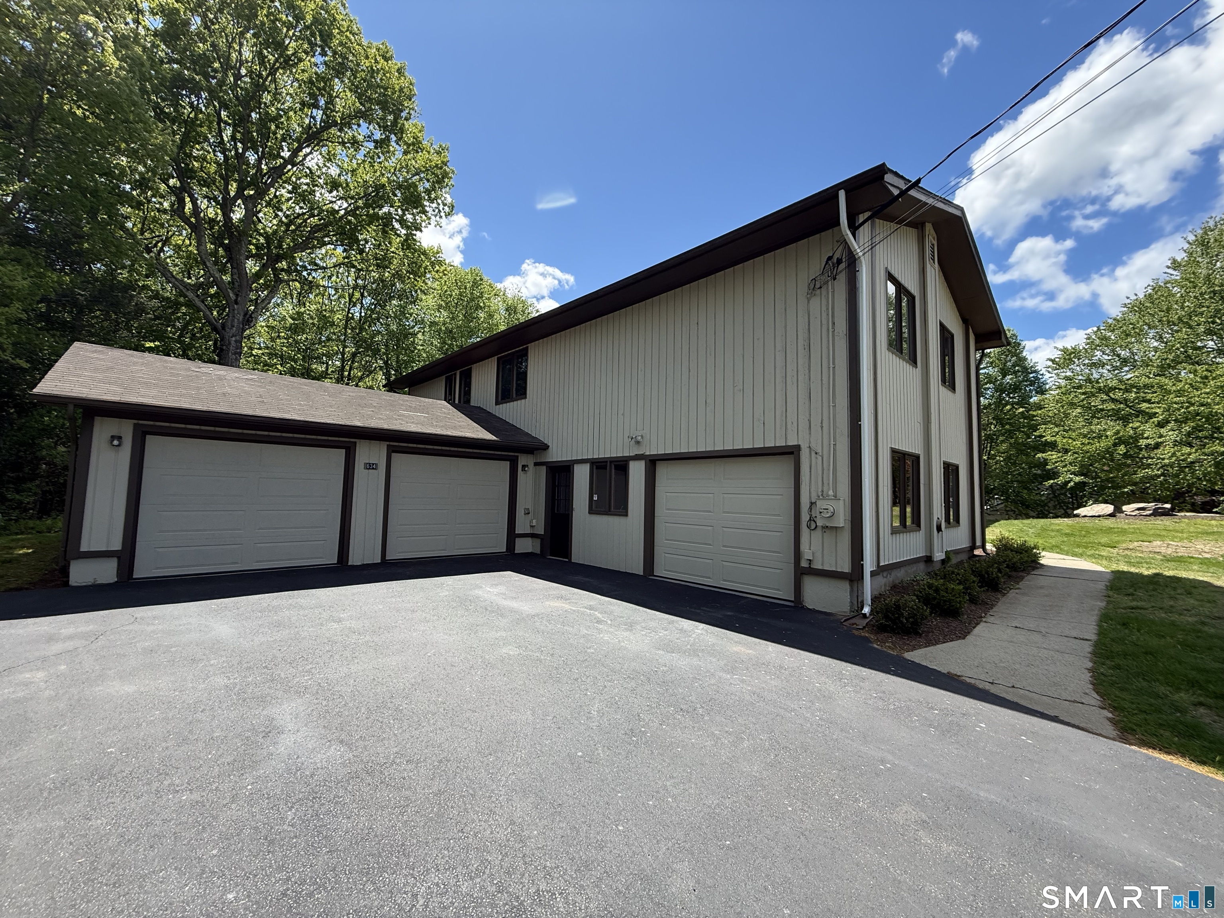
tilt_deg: +3.8
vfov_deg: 85.7
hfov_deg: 102.1
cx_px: 612
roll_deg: -1.6
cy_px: 459
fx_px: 495
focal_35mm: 14
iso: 64
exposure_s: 1/1087
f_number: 2.2
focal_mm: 2.22
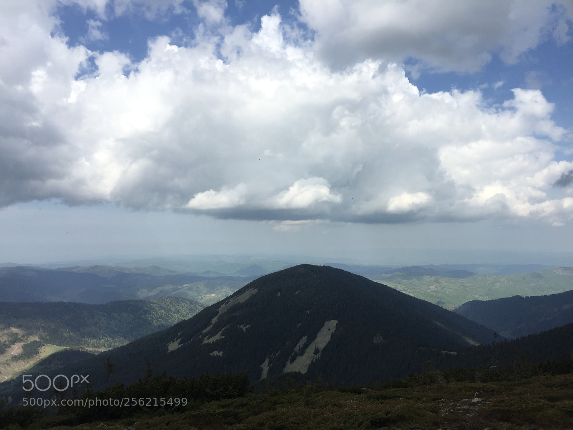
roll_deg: -0.4
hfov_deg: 61.7
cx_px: 286
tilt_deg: +2.4
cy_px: 215
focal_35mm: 29
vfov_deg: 48.2
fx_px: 480
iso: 32
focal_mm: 4.15
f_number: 2.2
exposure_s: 1/1980
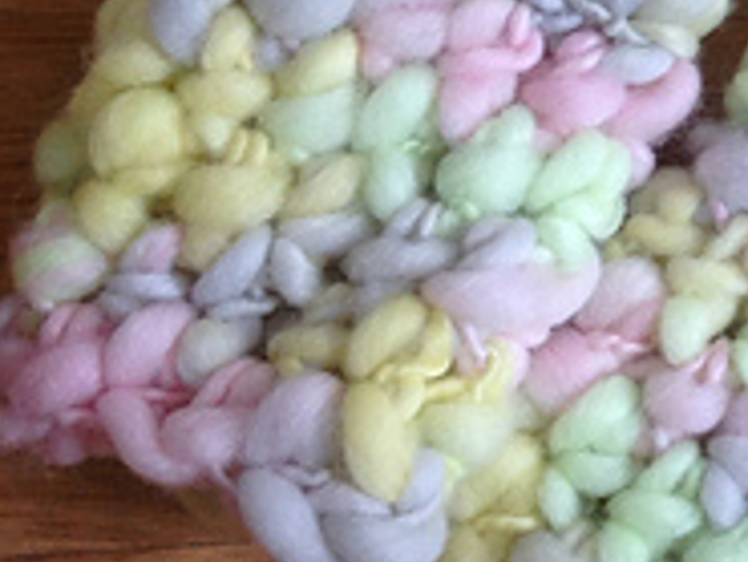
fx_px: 2616
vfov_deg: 12.2
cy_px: 97
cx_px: 1059
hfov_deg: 15.3
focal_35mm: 121
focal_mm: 4.28
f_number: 2.4
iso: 64
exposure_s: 1/15
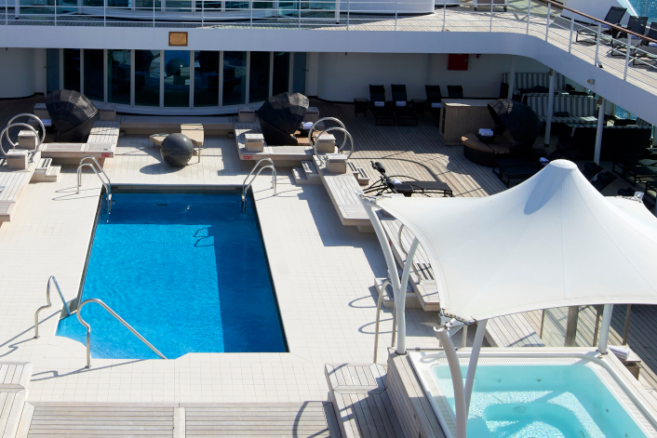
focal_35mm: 51
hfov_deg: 37.7
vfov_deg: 25.8
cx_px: 147
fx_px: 931
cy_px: 62
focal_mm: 18
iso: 100
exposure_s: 1/250
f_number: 10
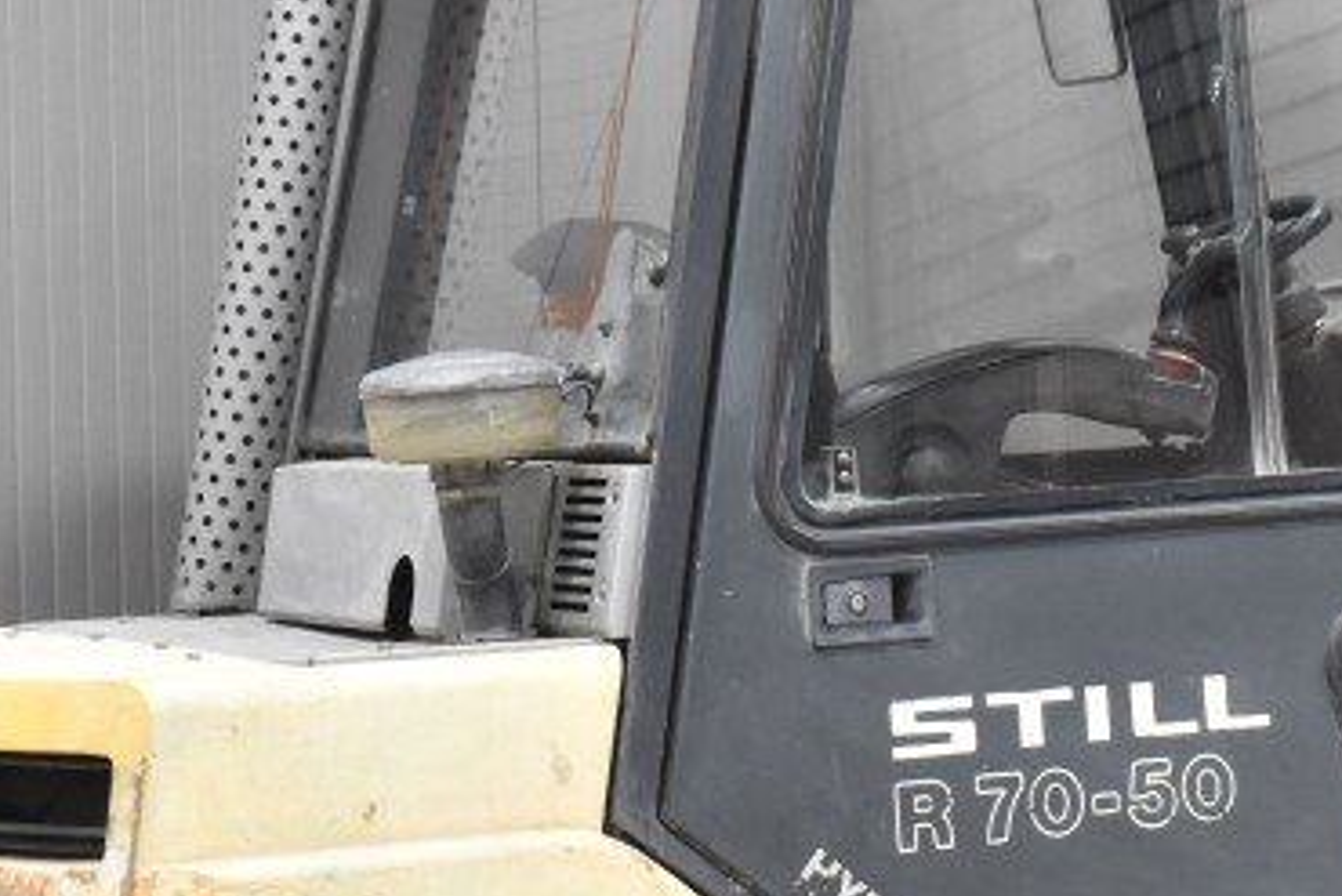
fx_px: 4535
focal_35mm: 122
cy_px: 403
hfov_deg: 16.7
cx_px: 1005
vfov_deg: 11.3
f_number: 5.6
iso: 1600
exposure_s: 1/20
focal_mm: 25
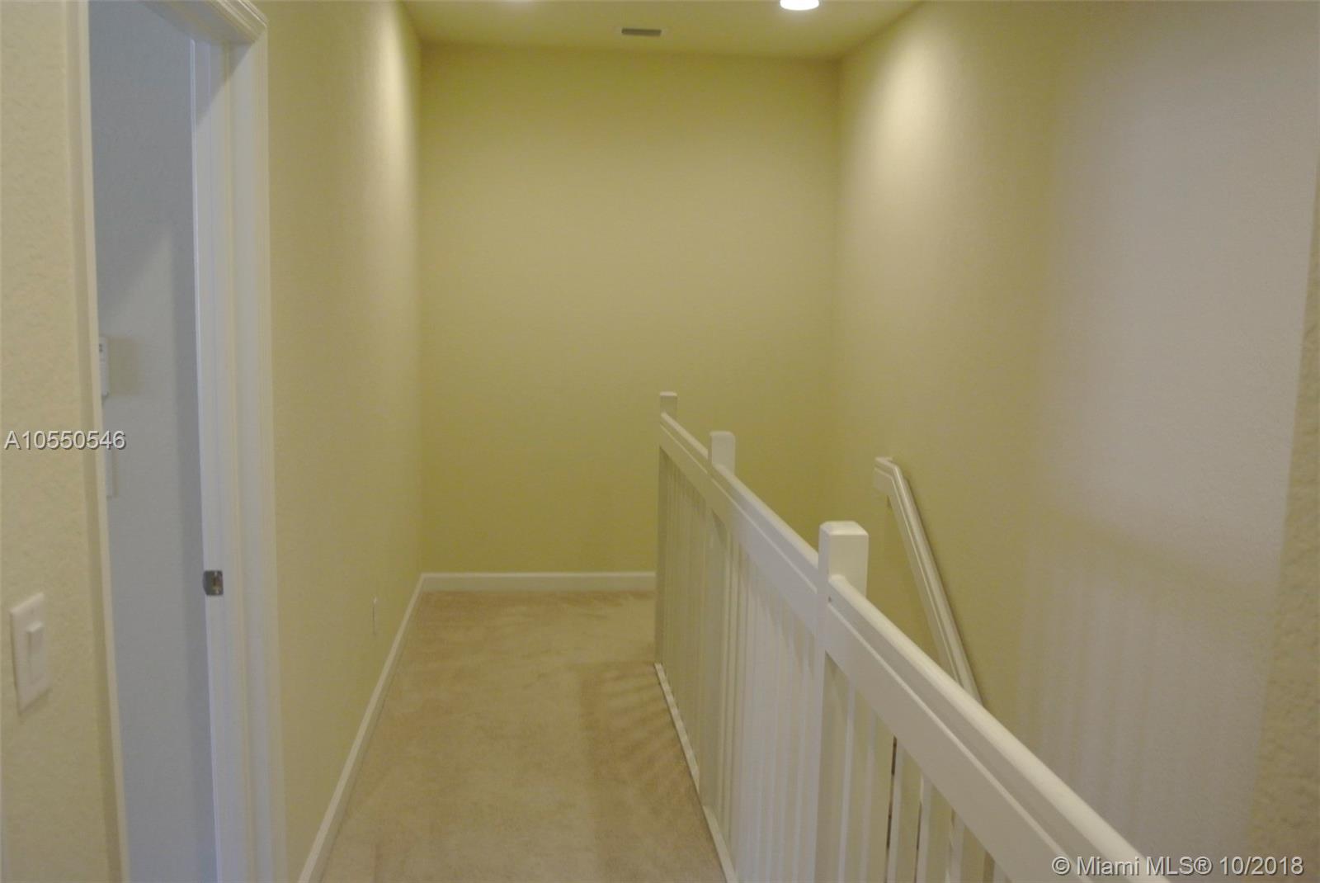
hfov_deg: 63.6
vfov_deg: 45.0
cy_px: 442
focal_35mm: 29
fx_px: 1064
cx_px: 660
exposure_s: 1/30
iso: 500
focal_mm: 11
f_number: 3.5
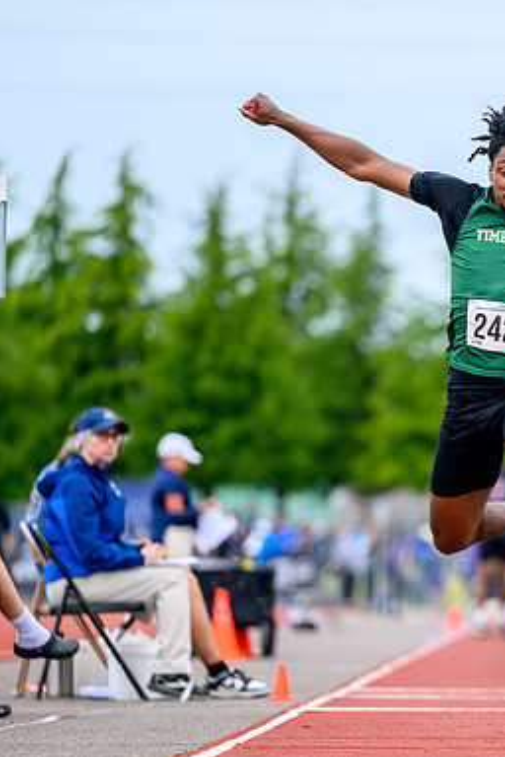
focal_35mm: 287
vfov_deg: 7.2
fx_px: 6038
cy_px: 379
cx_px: 507
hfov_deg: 4.8
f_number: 3.2
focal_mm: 190
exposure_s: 1/2500
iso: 720
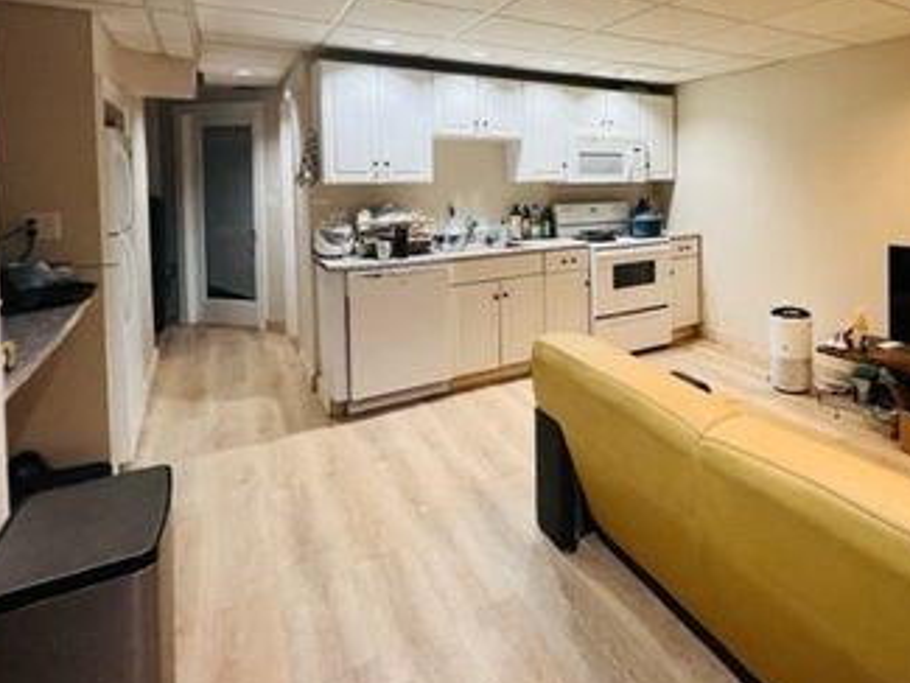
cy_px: 195
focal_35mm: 20
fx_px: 526
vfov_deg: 63.2
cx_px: 619
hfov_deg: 78.6
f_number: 1.8
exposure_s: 1/60
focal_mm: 1.57
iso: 250
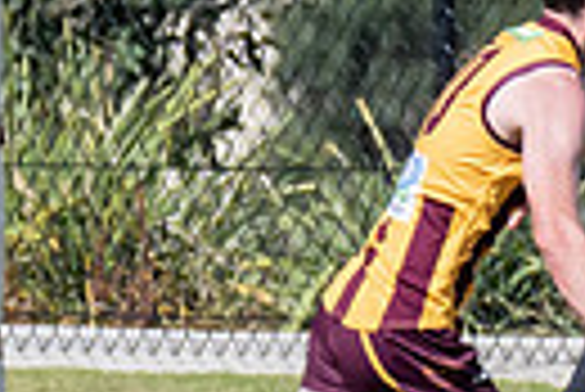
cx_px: 1442
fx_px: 62176
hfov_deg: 0.5
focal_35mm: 3822
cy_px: 35
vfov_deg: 0.4
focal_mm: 400
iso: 800
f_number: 7.1
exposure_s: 1/3200
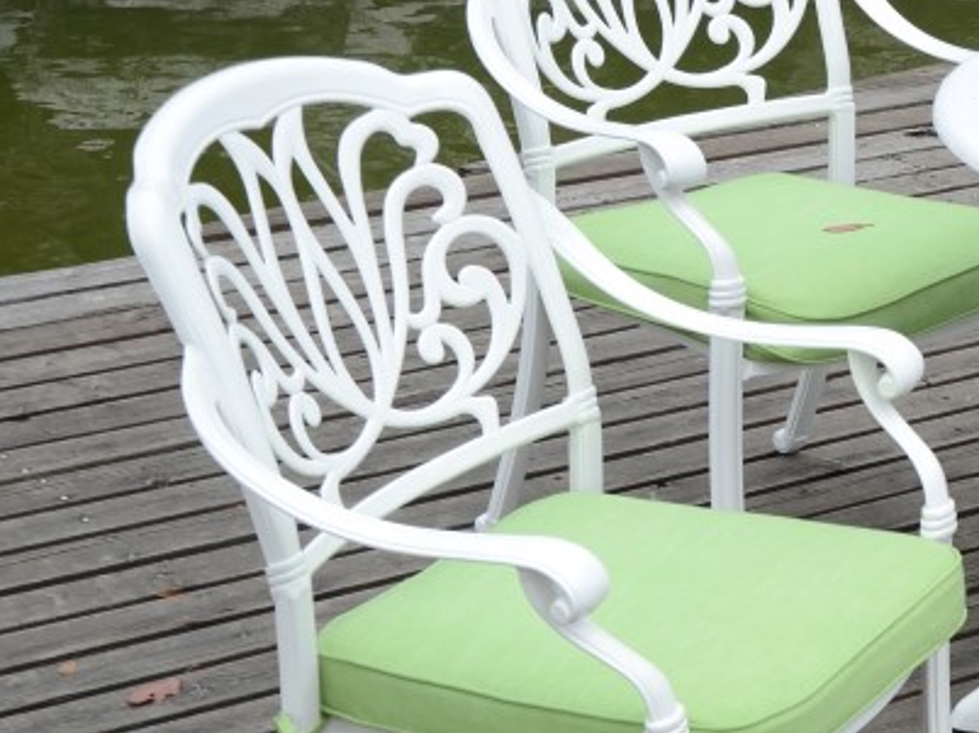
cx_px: 1313
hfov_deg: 14.2
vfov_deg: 11.1
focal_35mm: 133
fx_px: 3759
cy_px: 387
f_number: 6.3
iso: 280
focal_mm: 32
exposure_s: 1/1000
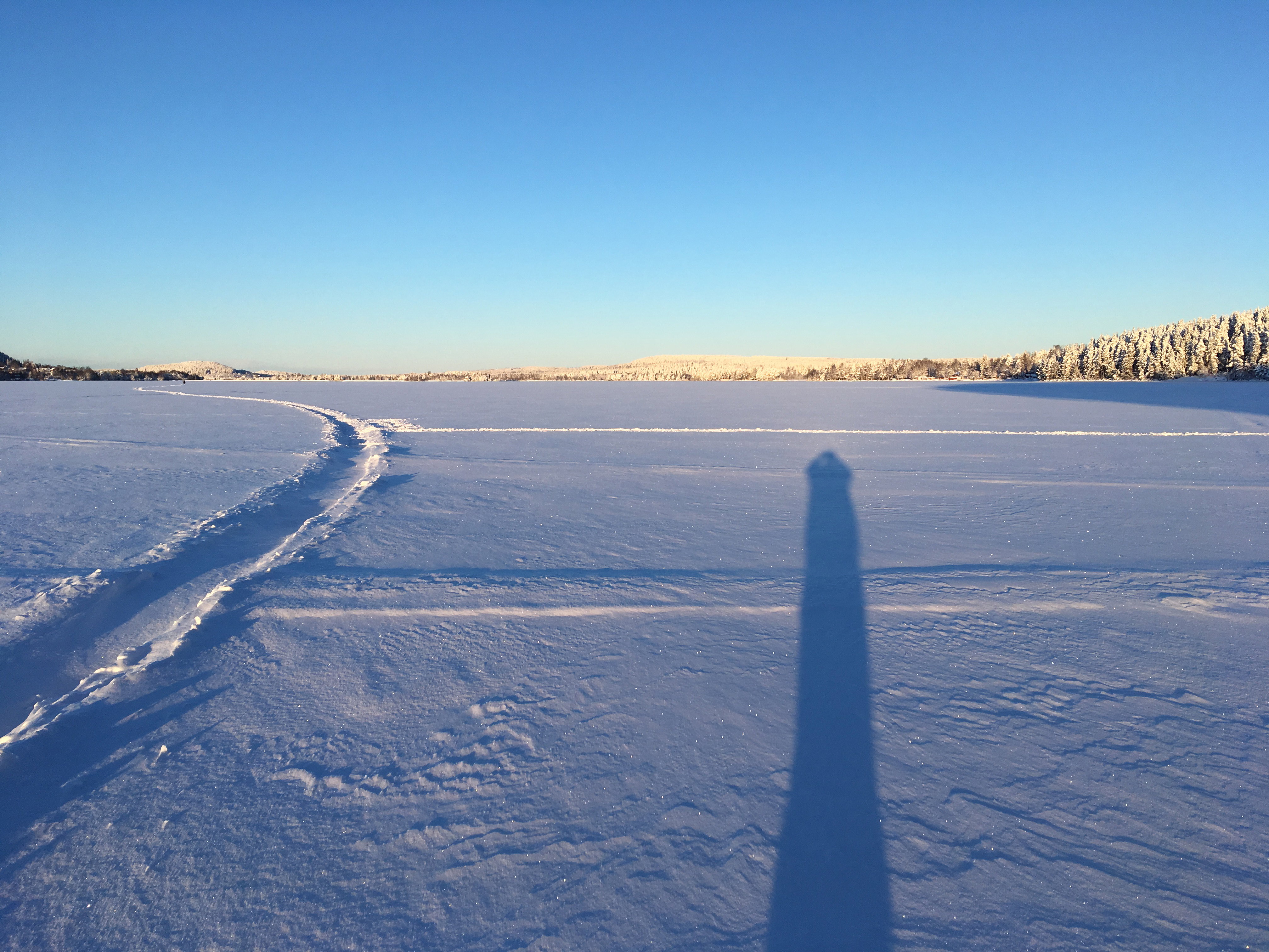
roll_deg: +2.4
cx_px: 634
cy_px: 476
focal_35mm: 29
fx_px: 1063
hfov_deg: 61.7
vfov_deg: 48.2
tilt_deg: -6.9
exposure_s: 1/1068
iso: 25
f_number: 2.2
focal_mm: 4.15
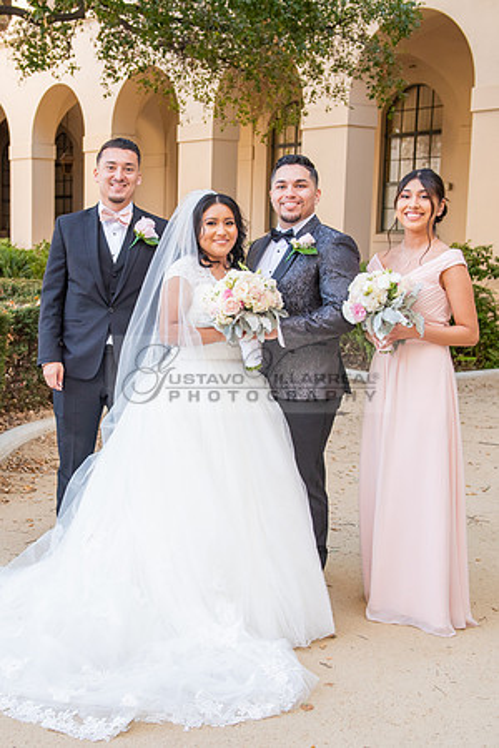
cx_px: 160
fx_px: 1094
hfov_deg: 25.5
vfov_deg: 37.8
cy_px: 375
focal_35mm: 53
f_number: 4.5
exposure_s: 1/200
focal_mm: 35
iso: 640
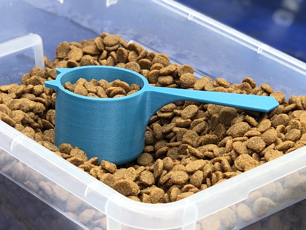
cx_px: 153
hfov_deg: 36.8
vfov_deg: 28.0
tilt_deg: -30.7
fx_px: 460
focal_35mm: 52
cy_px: 115
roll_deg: +1.1
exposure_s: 1/120
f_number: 2.4
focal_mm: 6
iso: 16
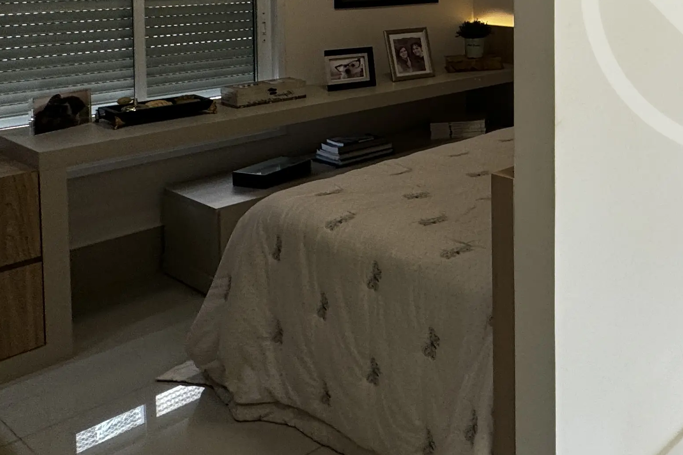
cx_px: 755
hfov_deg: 40.6
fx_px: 721
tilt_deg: -2.8
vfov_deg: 32.0
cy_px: -14
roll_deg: -0.1
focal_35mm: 38
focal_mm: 2.22
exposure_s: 1/99
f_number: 2.2
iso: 80
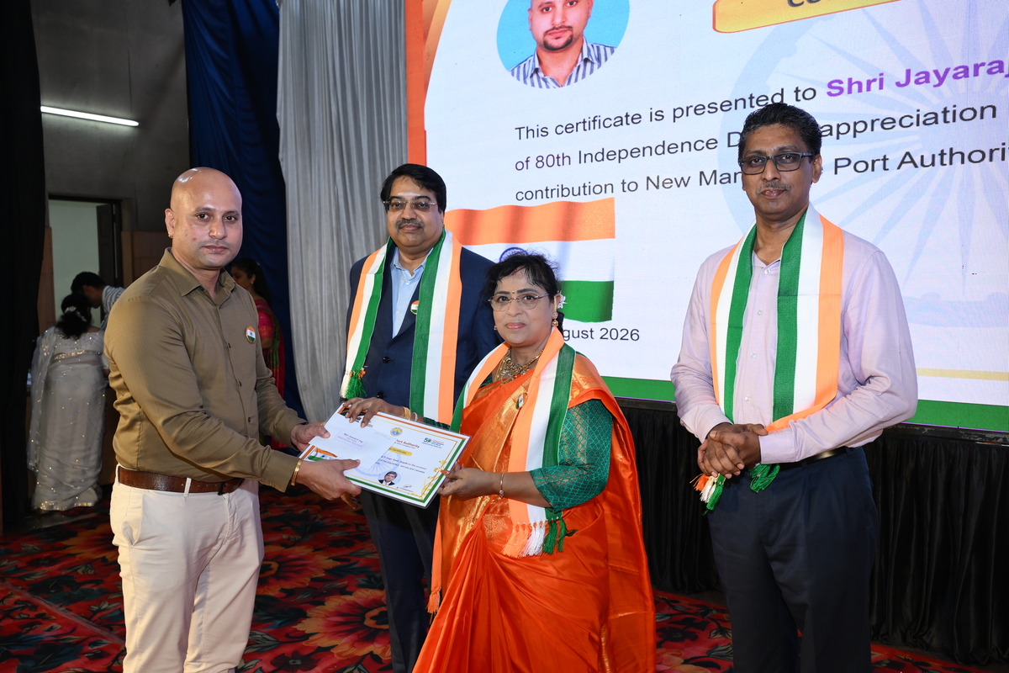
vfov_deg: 43.6
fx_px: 841
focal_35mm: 30
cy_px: 336
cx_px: 504
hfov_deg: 61.9
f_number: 5.6
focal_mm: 30
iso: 800
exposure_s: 1/125
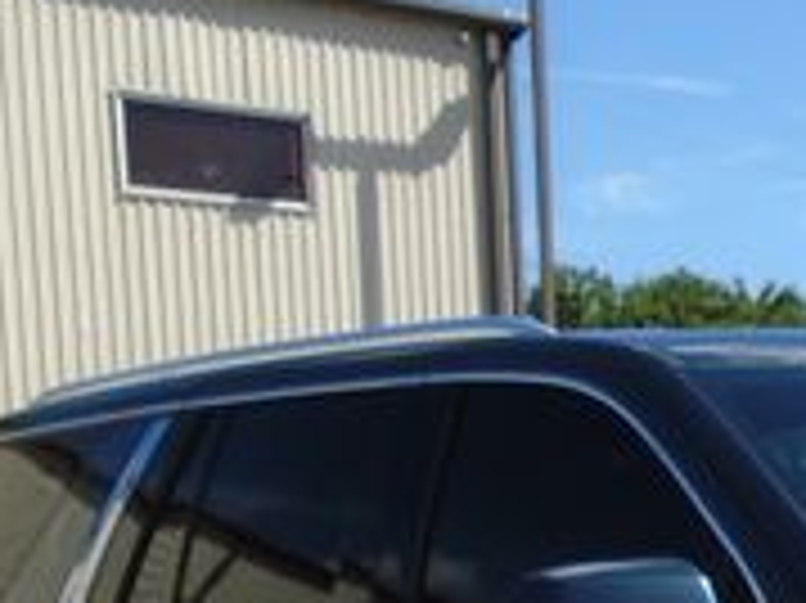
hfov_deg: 19.5
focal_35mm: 93
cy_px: 819
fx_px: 2164
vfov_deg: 15.0
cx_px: 1045
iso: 100
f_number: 3.2
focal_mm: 4.6
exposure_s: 1/1250
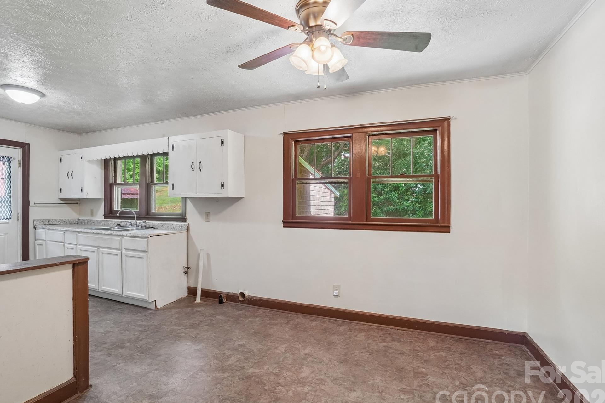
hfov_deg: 96.7
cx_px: 302
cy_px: 208
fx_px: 269
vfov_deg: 73.7
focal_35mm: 16
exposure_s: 1/10
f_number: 8
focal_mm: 10
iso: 400
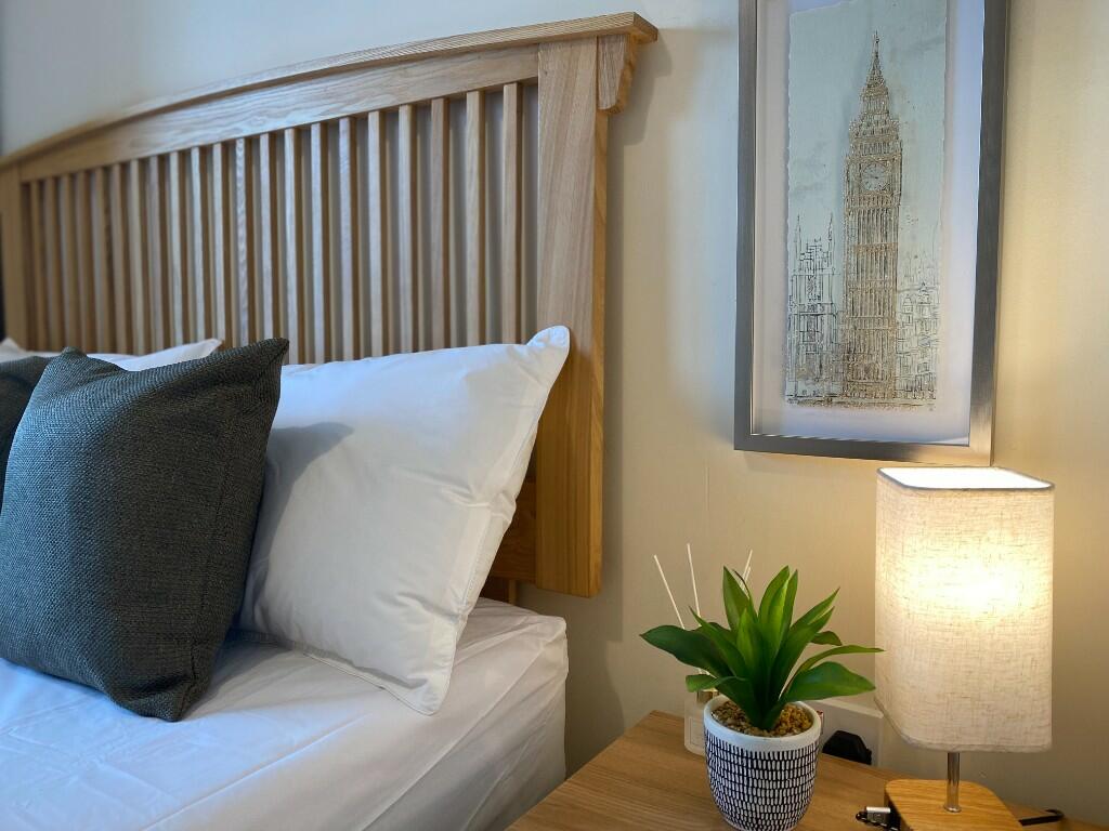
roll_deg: +0.1
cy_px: 416
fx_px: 833
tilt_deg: -5.0
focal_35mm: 26
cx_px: 554
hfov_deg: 67.3
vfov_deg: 53.1
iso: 80
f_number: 1.8
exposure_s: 1/50
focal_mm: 4.25
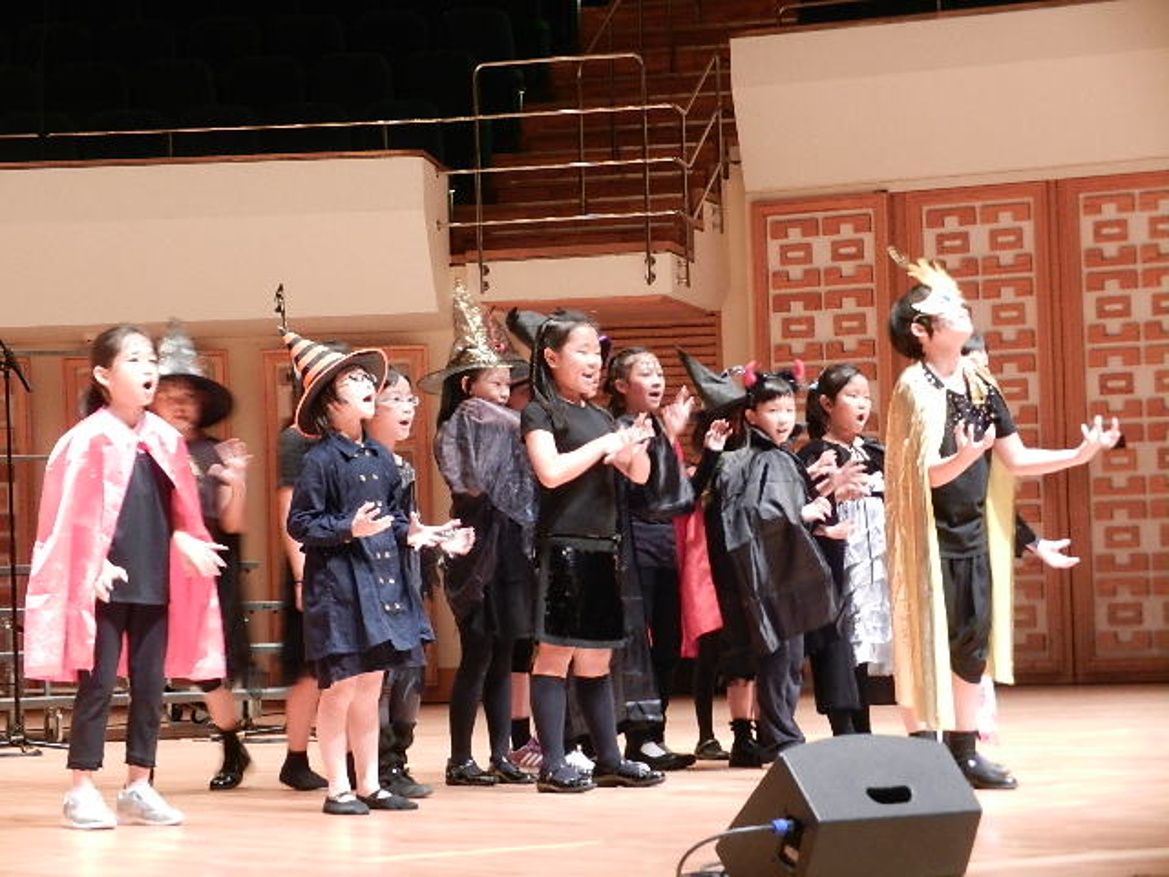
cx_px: 584
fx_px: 3580
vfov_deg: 14.0
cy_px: 438
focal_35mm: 106
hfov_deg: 18.5
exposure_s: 1/10
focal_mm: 19.1
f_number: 5
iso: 400
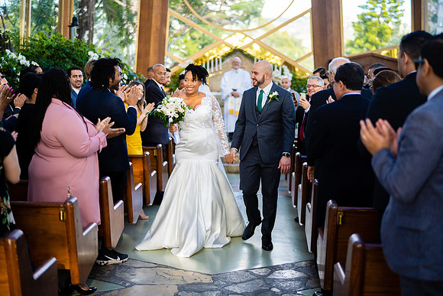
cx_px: 222
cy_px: 148
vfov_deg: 27.0
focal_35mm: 50
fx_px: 615
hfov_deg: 39.6
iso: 500
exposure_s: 1/2000
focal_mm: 50
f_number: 1.4
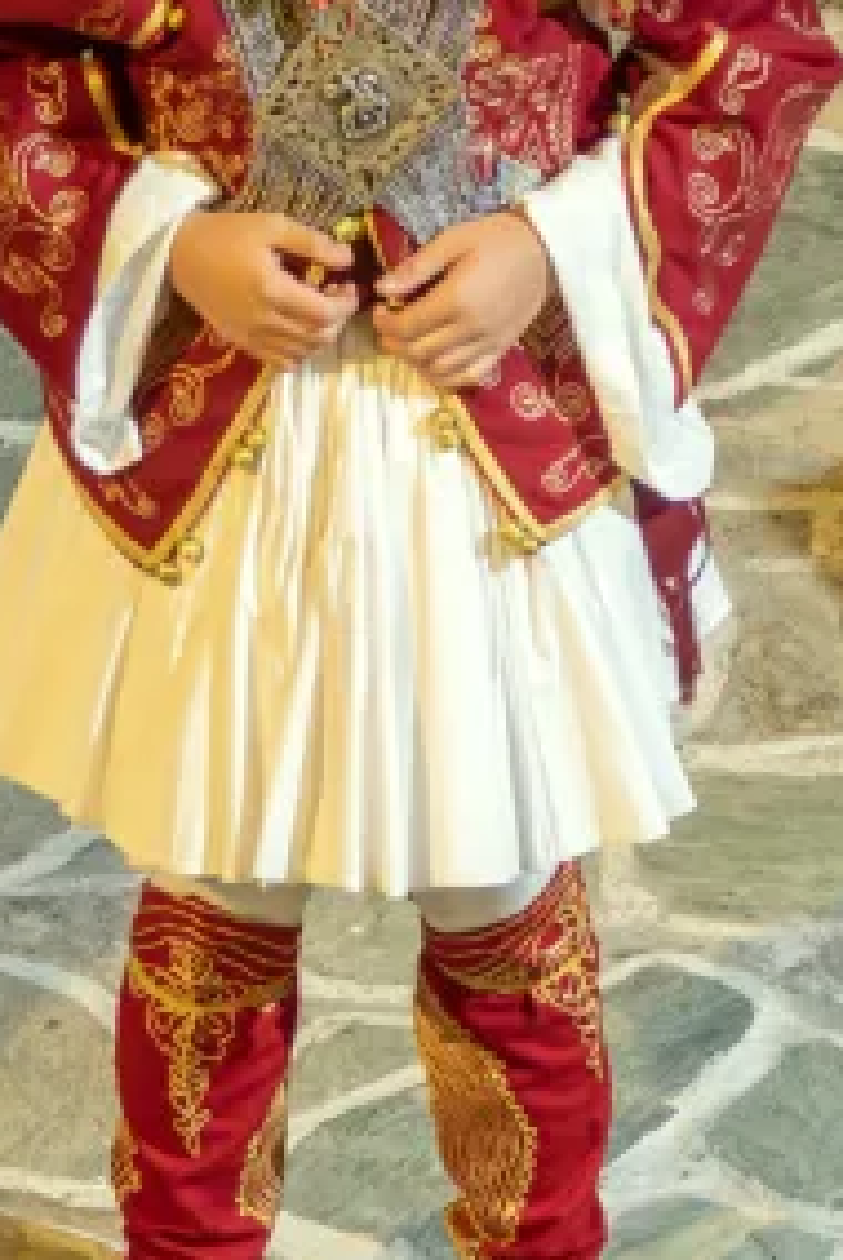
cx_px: 468
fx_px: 8829
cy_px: -550
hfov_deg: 5.5
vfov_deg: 8.0
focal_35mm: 252
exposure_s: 1/15
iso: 1000
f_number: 3.5
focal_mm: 25.61
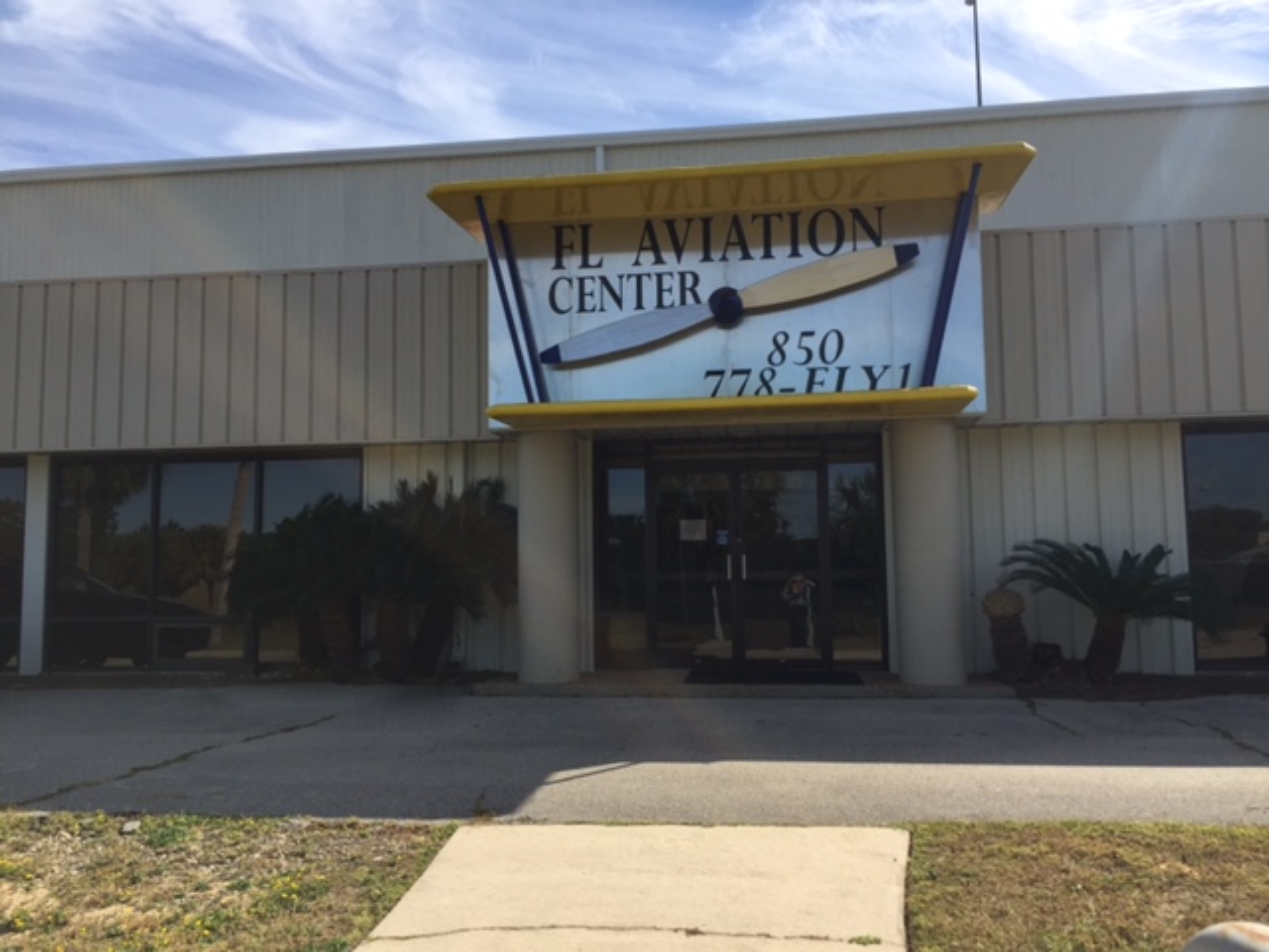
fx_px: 1063
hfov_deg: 61.7
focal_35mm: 29
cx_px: 634
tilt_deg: +5.3
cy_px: 476
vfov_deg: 48.2
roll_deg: -0.3
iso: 32
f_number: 2.2
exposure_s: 1/1980
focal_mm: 4.15
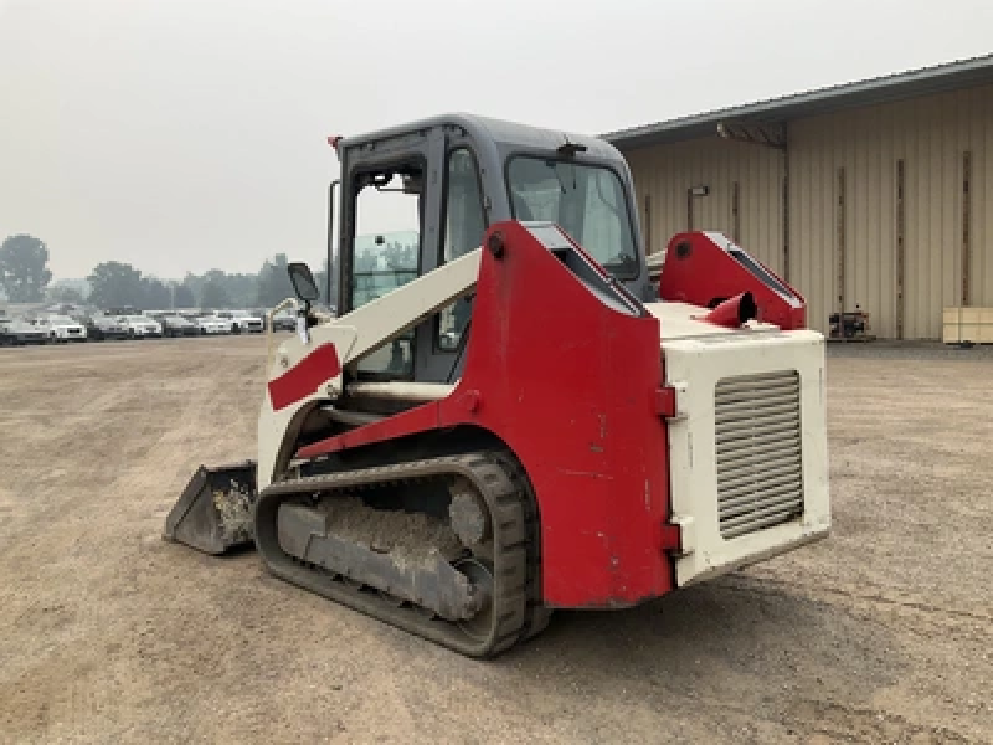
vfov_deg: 48.2
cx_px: 496
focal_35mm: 29
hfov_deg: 61.7
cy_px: 372
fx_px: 832
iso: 25
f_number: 1.8
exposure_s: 1/2538
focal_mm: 3
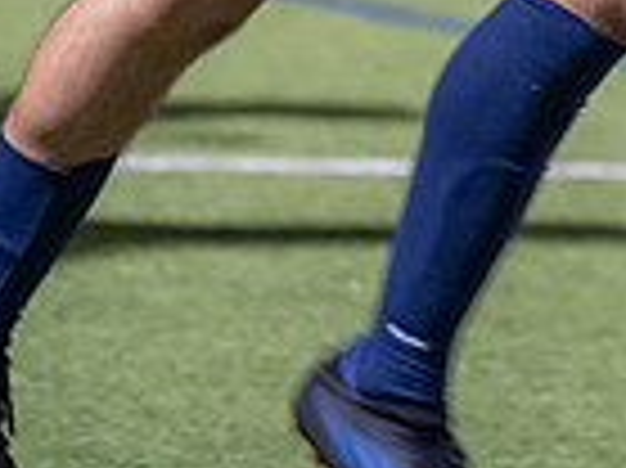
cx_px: 1229
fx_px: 12250
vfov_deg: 2.2
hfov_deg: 2.9
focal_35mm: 678
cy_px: -482
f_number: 2.8
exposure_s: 1/320
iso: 3200
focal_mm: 145
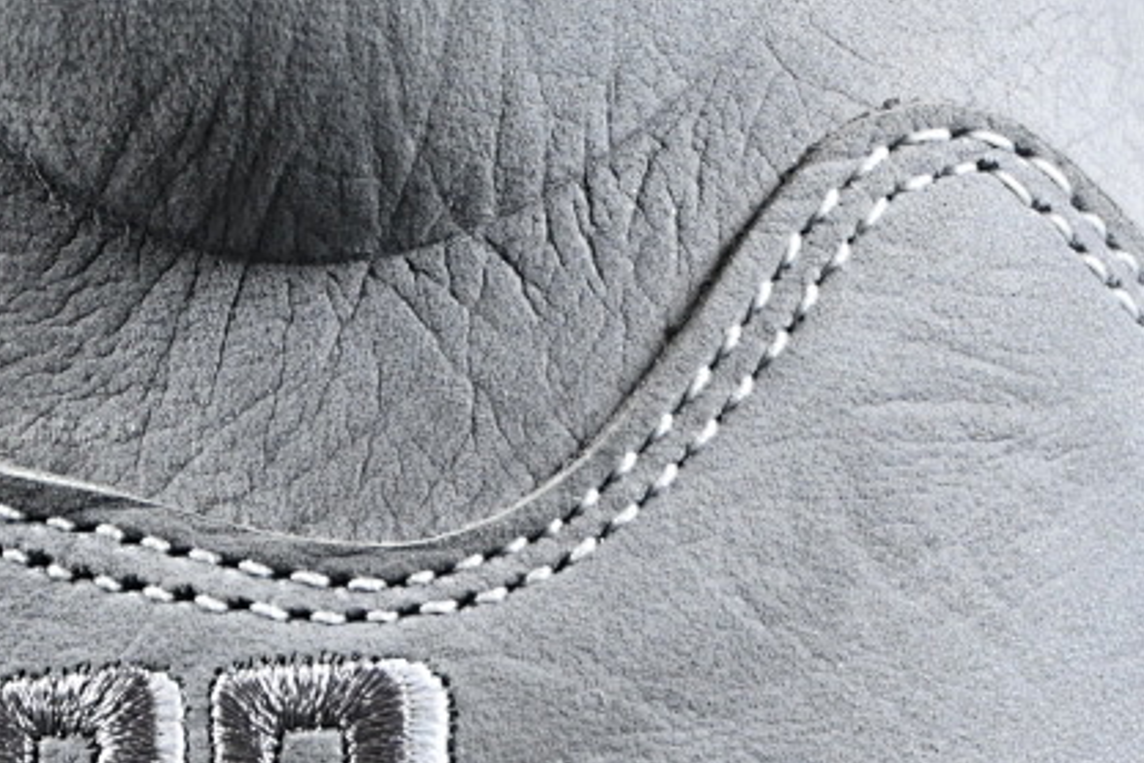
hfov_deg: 14.2
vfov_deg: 9.5
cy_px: 729
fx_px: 4576
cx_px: 491
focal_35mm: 144
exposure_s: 1/125
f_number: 6.3
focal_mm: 50
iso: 1800
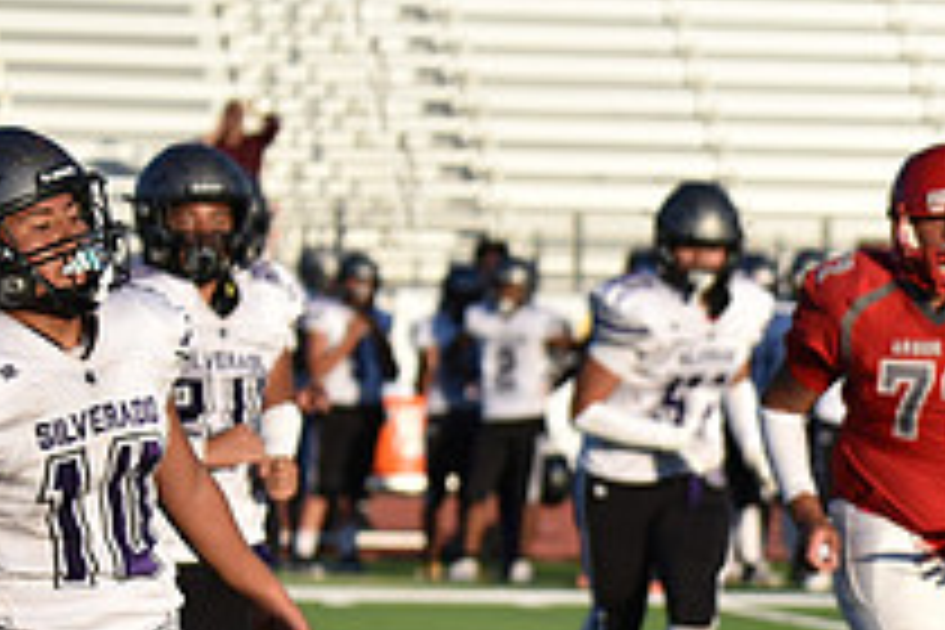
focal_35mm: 414
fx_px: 10867
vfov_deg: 3.3
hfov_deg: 5.0
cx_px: 1089
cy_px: 785
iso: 800
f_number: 5.6
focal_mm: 150
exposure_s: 1/4000
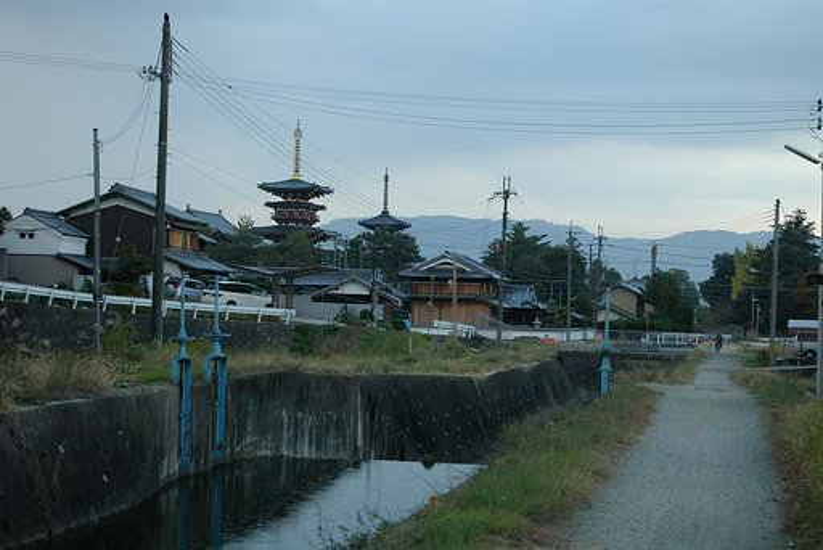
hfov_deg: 29.8
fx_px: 1544
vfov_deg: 20.2
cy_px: 275
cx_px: 412
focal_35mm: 68
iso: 800
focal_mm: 45
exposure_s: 1/40
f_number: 5.6
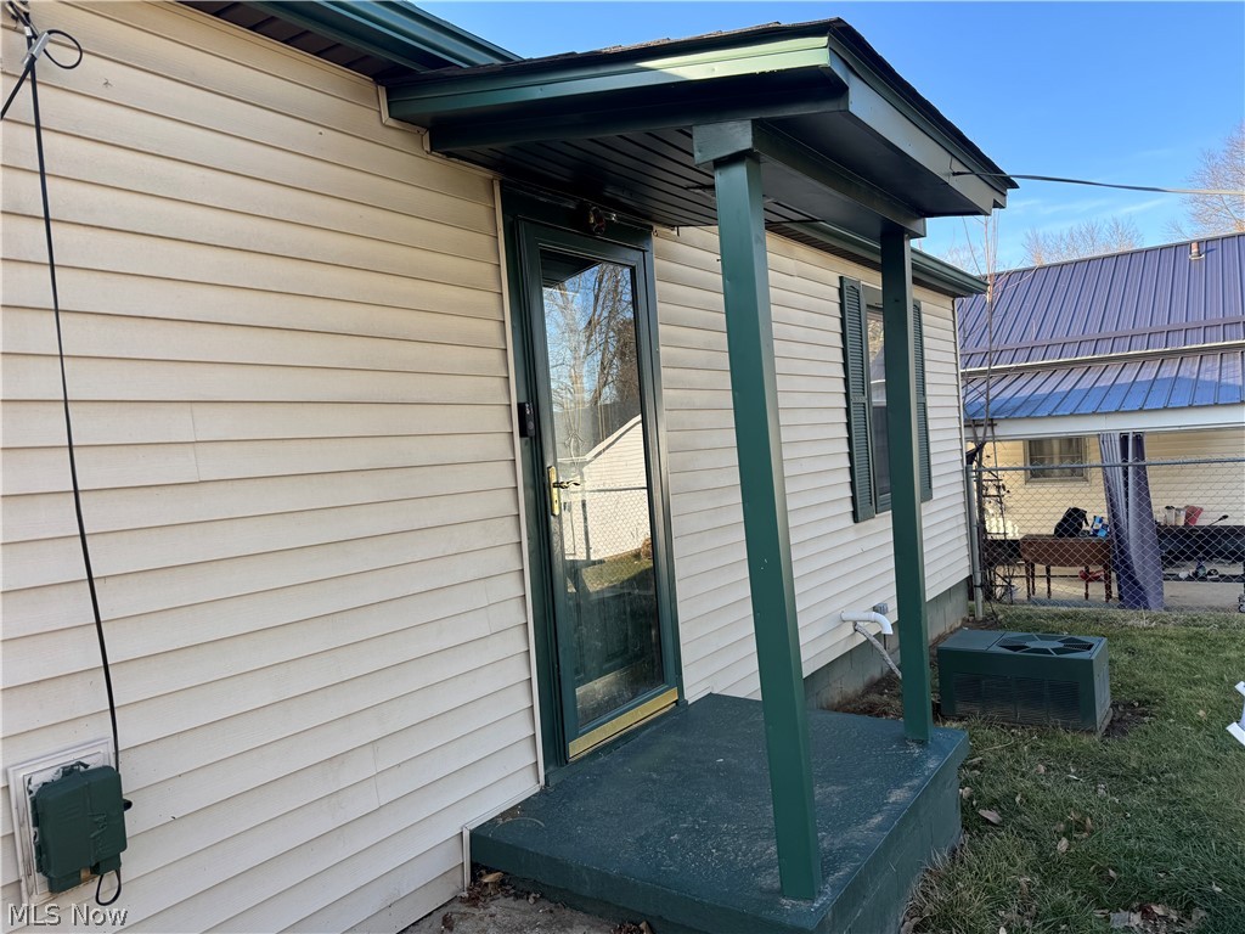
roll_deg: +4.0
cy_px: 467
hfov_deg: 71.6
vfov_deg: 56.8
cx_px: 622
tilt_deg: -1.3
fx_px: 863
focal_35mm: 24
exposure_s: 1/925
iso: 80
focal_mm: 6.76
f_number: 1.78
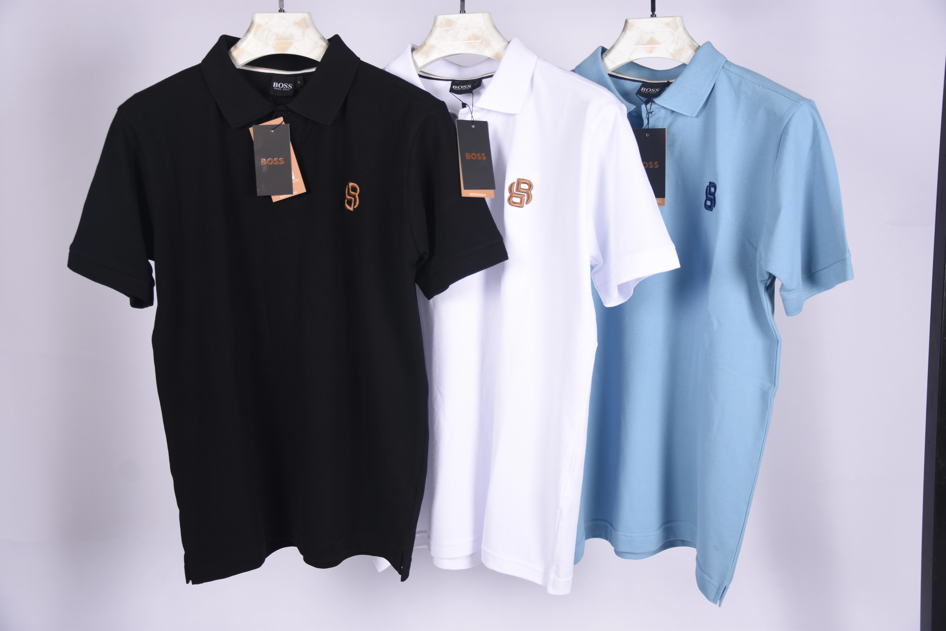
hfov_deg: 49.6
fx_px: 1025
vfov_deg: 34.2
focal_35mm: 39
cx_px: 473
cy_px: 316
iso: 100
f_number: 4
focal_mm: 26
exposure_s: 1/125
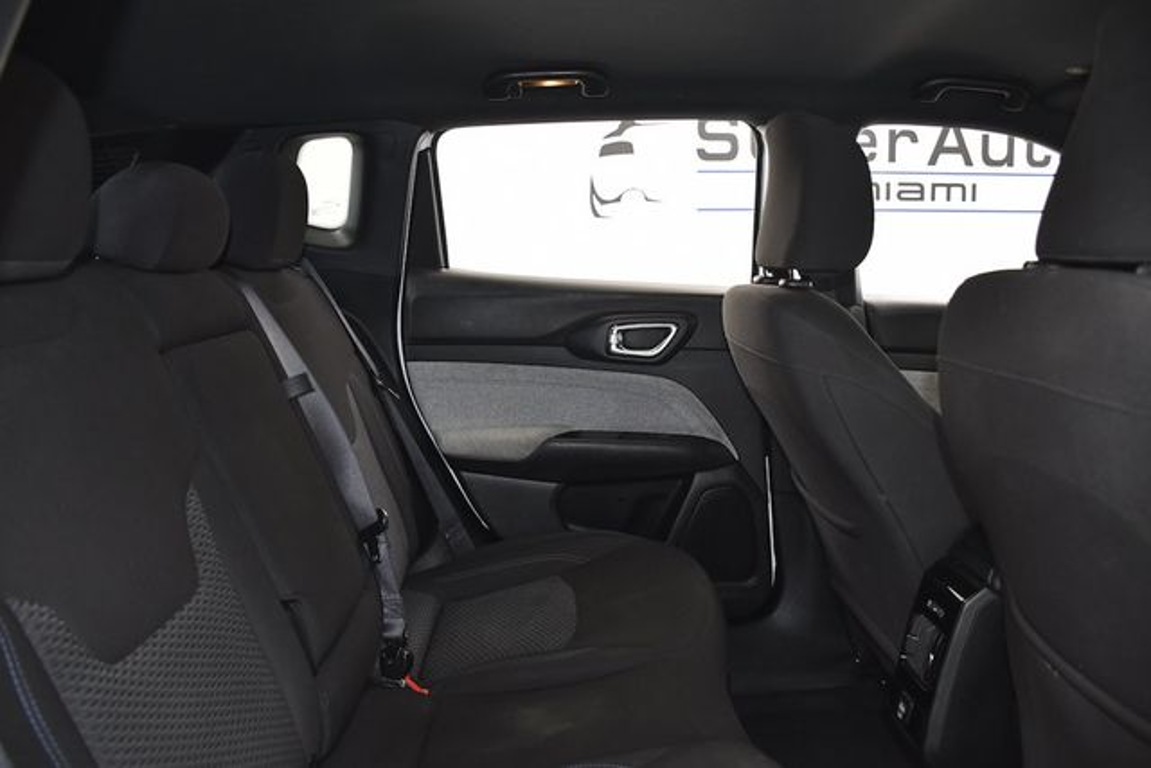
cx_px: 576
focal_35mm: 27
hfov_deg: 67.4
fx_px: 863
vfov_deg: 48.0
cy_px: 384
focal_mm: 18
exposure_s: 1/200
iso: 1250
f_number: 4
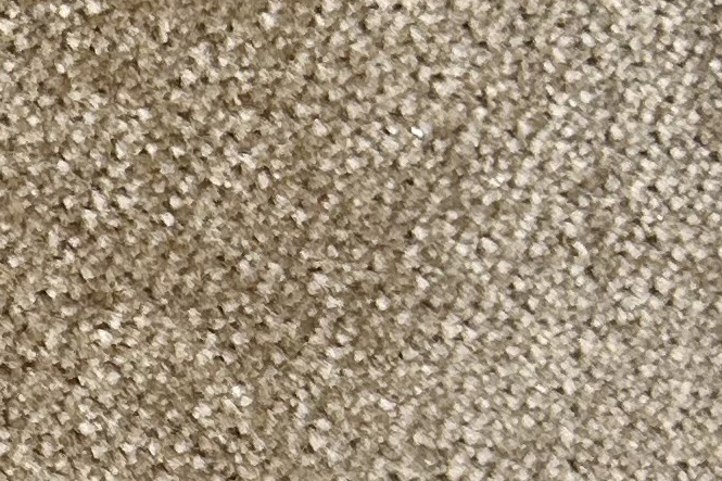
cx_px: -995
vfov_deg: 8.3
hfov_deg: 10.7
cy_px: 542
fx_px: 3288
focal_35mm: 164
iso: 40
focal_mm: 5.7
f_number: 1.5
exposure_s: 1/205
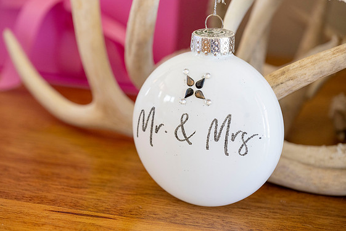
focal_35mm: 124
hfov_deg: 16.5
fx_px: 1193
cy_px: 113
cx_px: 168
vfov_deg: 11.1
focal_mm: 120
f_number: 5.6
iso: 800
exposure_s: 1/50
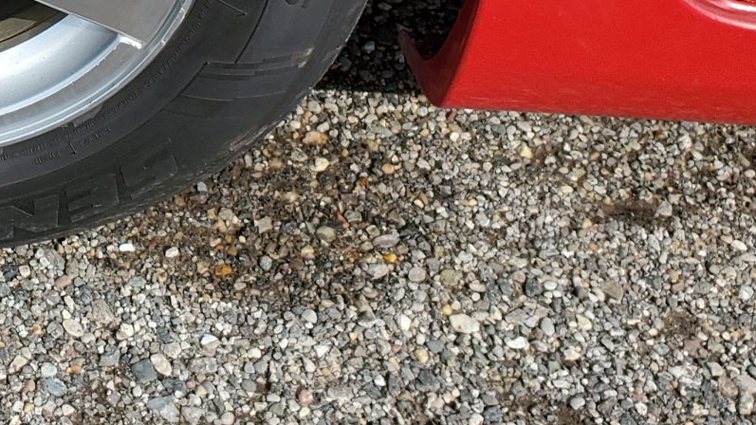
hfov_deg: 22.7
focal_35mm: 86
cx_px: -151
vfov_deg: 13.2
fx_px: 1724
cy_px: -234
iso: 50
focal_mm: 4.3
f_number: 2.4
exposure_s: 1/909
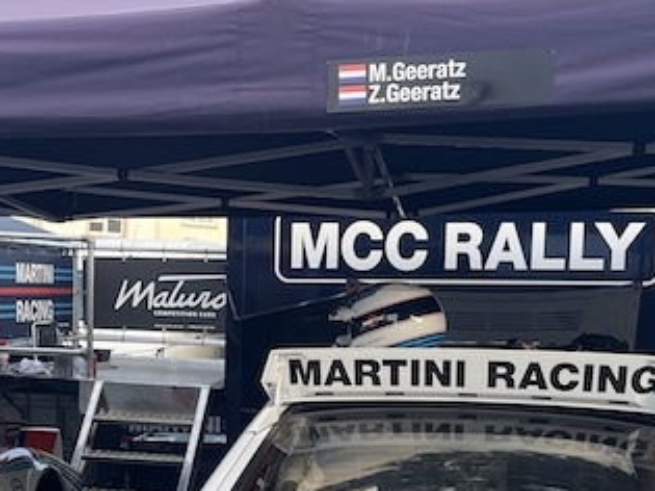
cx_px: 210
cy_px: 456
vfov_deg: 21.7
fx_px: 1248
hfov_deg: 29.2
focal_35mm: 66
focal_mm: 5.1
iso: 40
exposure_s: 1/289
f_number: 1.6
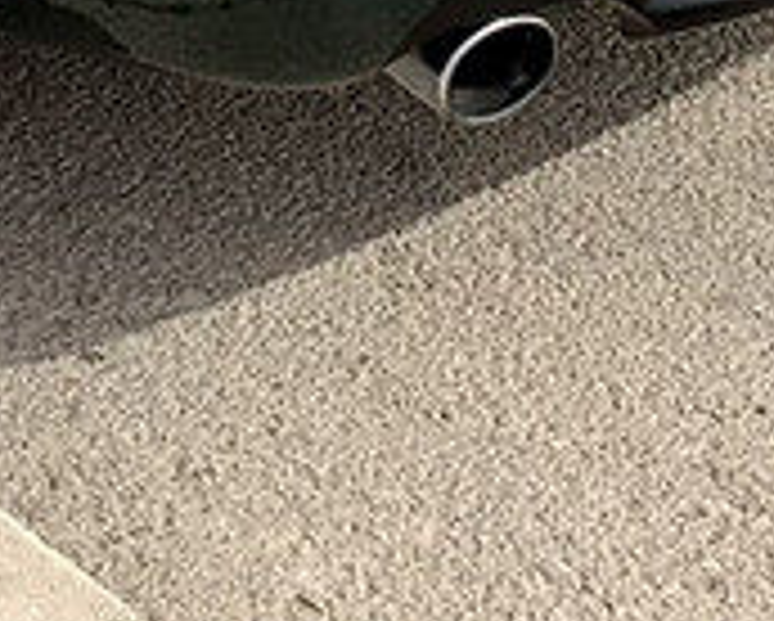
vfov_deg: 8.8
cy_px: -968
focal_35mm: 157
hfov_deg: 12.1
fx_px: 3601
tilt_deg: -12.3
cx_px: -101
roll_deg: -0.9
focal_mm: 4.25
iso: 25
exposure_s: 1/1880
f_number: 1.8
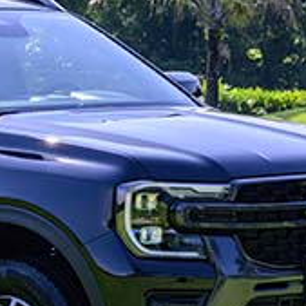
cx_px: -62
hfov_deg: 5.2
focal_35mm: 338
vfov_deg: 5.2
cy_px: -31
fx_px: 3380
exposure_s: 1/500
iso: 360
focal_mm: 70
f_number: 9
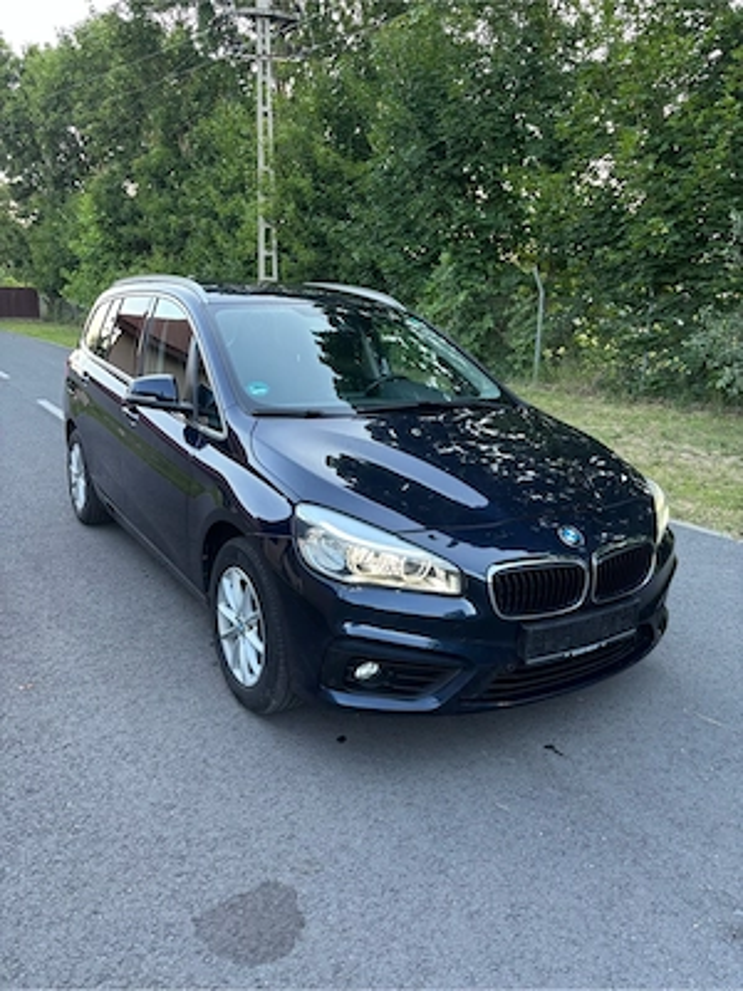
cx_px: 372
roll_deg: -2.1
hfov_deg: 53.1
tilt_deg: -14.9
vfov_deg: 67.3
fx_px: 744
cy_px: 496
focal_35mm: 26
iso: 125
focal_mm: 5.96
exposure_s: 1/101
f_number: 1.6
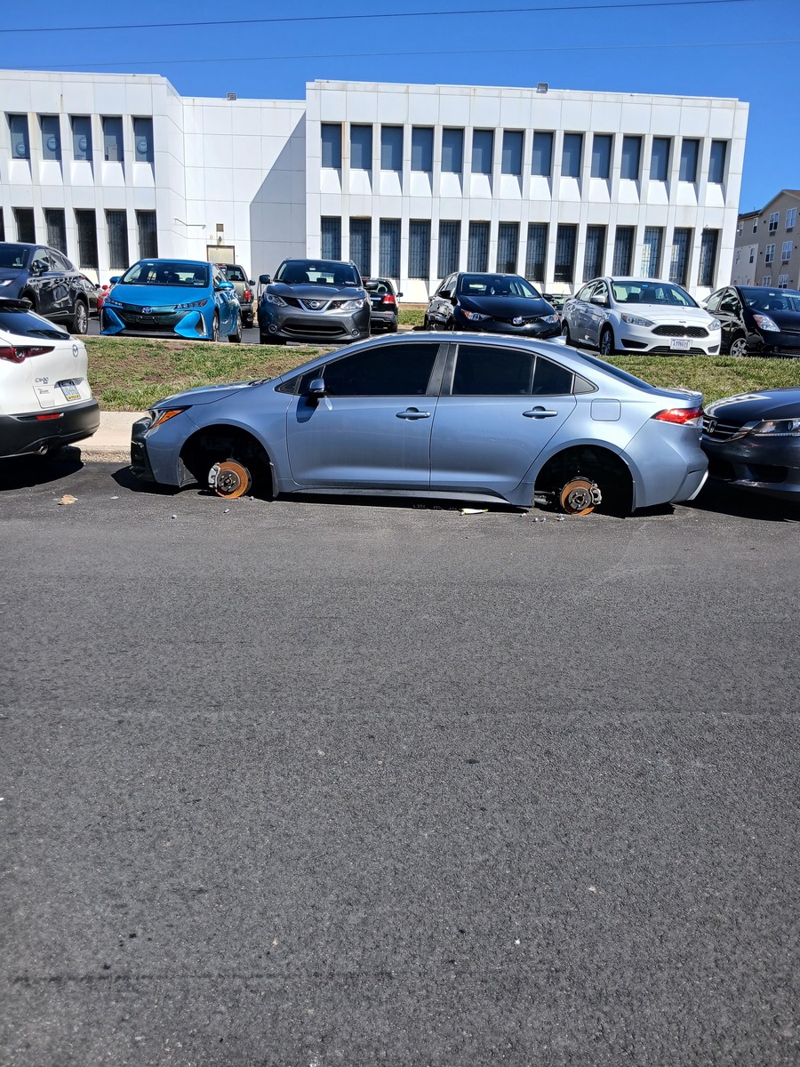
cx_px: 400
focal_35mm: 26
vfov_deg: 67.3
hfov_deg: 53.1
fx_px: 801
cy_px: 534
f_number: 1.8
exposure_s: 1/579
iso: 20
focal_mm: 3.98
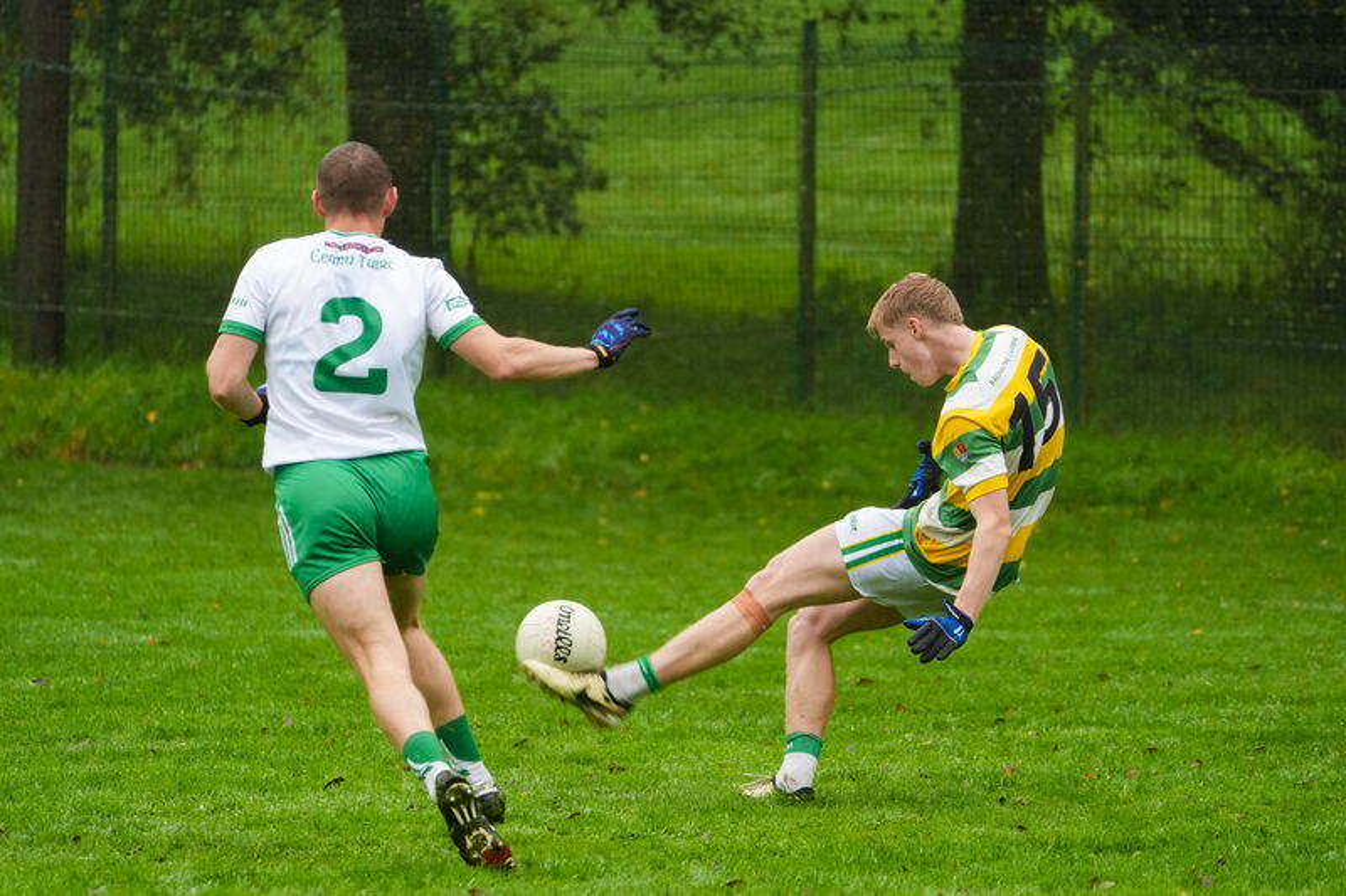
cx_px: 673
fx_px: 9270
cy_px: 448
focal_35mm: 248
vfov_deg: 5.5
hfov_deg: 8.3
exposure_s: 1/640
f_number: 5.6
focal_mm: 248
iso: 1250
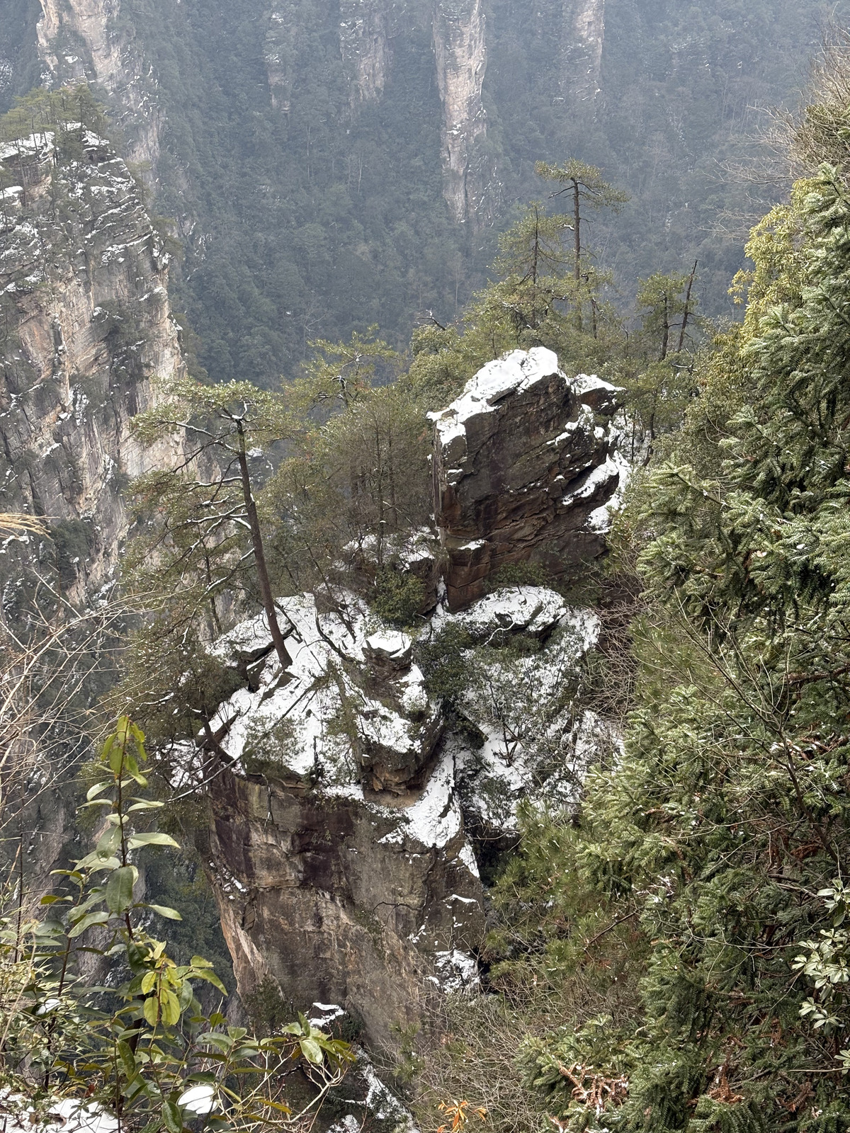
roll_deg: +1.1
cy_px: 566
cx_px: 425
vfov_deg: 36.8
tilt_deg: -34.5
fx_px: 1702
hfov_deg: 28.0
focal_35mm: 52
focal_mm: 5.96
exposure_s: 1/618
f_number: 1.6
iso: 50
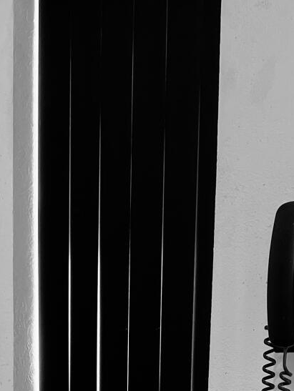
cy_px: 503
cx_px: 84
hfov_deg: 15.5
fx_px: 1075
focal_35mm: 95
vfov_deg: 19.2
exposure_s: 1/120
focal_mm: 5.7
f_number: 1.5
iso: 50
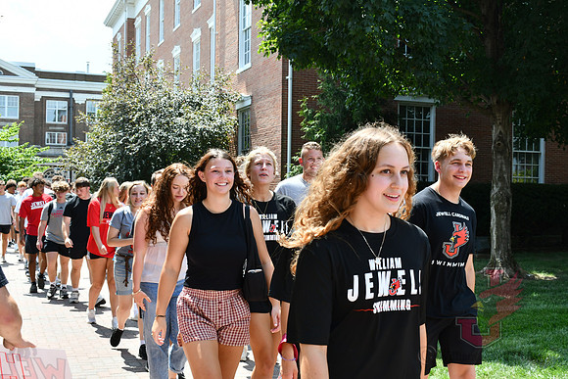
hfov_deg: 42.7
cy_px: 190
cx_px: 284
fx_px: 726
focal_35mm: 46
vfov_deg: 29.3
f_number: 8
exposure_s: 1/250
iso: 200
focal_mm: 31
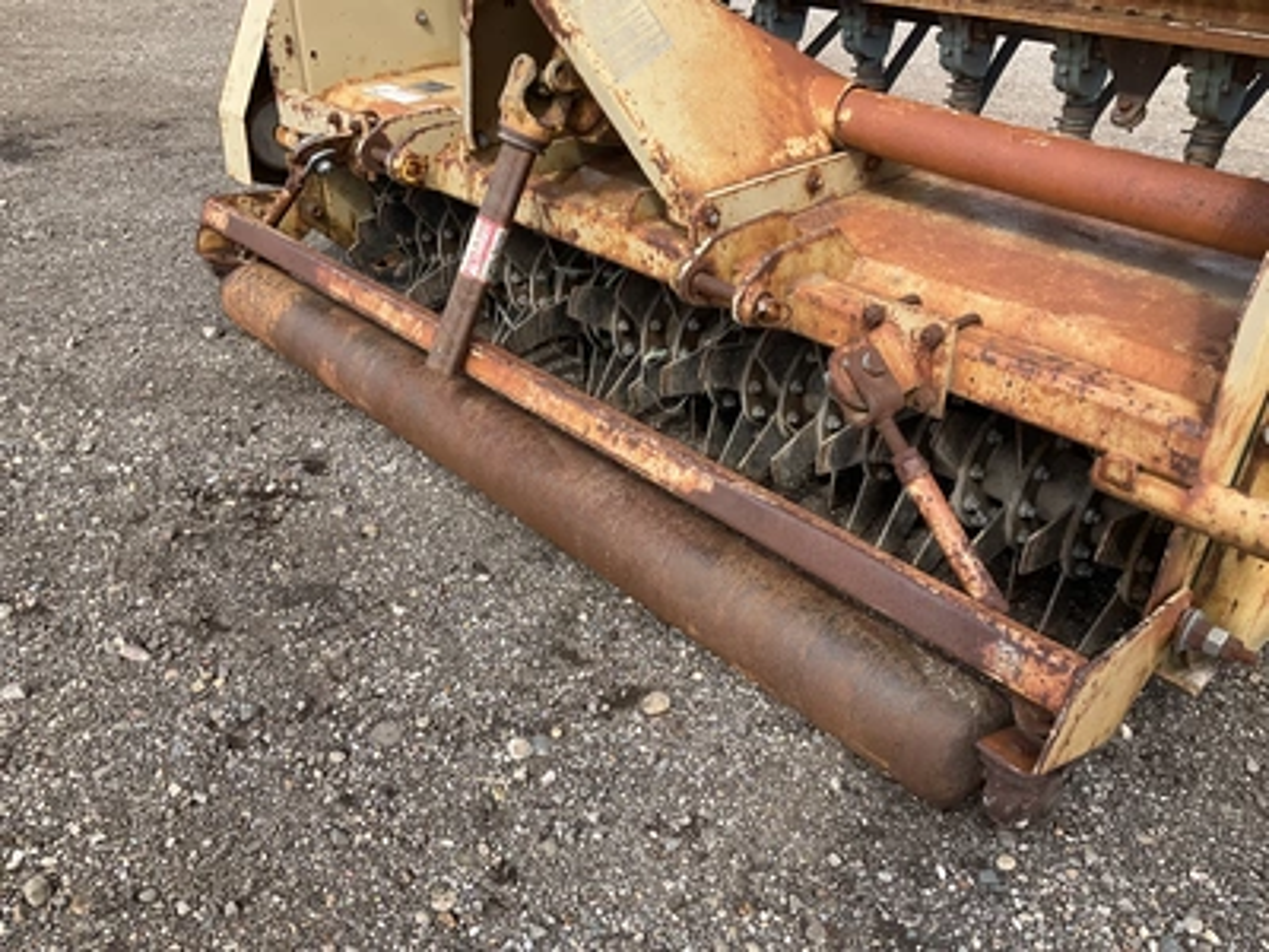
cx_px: 634
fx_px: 1063
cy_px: 476
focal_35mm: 29
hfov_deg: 61.7
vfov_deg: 48.2
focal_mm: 3
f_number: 1.8
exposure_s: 1/635
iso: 25
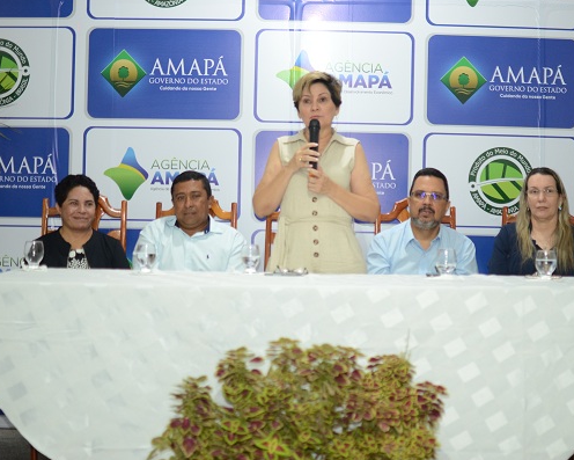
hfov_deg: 31.6
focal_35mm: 60
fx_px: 1012
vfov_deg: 25.6
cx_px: 314
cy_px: 231
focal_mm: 35
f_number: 1.8
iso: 1000
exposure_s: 1/50
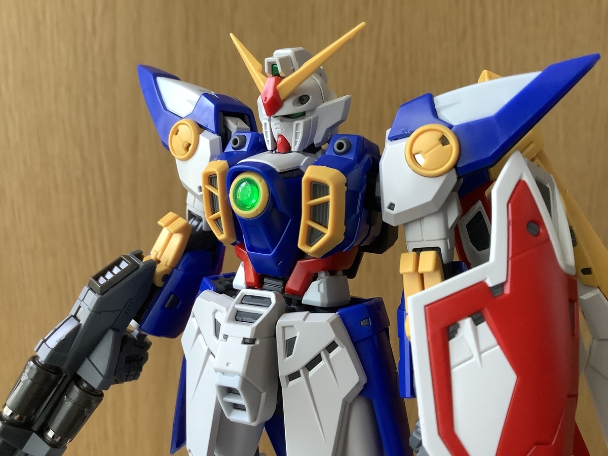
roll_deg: -1.4
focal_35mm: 31
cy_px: 228
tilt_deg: -9.0
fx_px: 544
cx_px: 304
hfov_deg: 58.4
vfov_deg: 45.4
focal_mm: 3.3
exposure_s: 1/60
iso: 200
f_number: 2.4
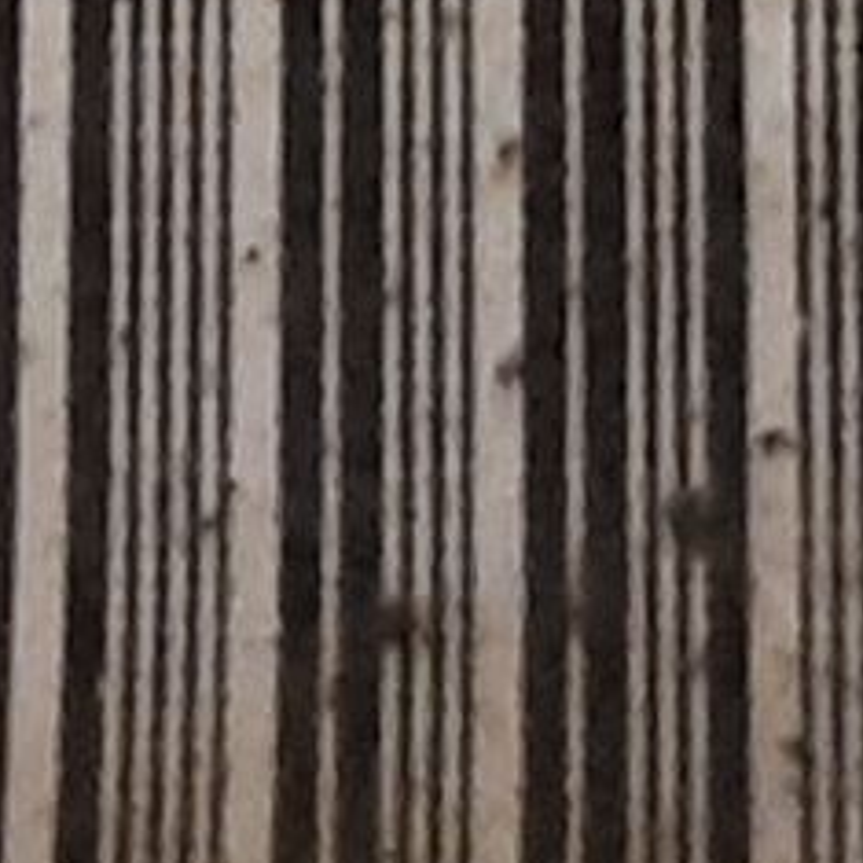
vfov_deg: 7.8
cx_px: 602
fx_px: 5641
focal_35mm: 200
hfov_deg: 8.7
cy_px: -1579
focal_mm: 3.93
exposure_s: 1/50
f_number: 1.7
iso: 250
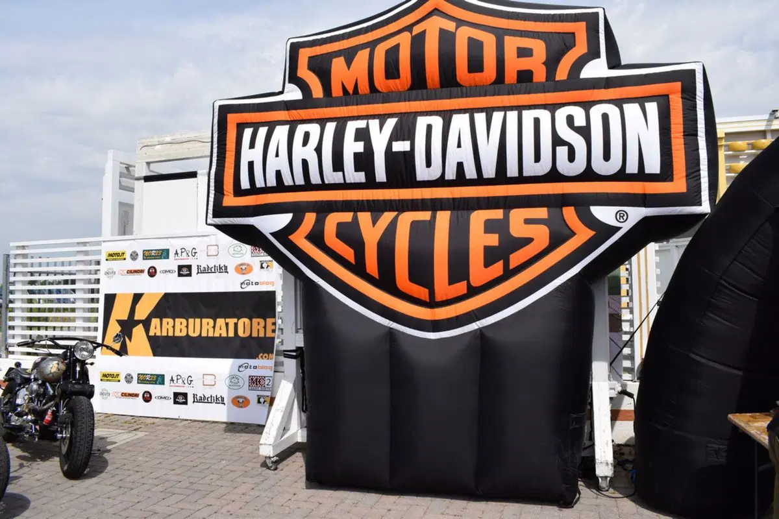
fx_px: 584
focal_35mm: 27
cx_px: 390
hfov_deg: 67.4
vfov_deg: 47.9
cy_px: 260
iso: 200
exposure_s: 1/500
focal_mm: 18
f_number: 10
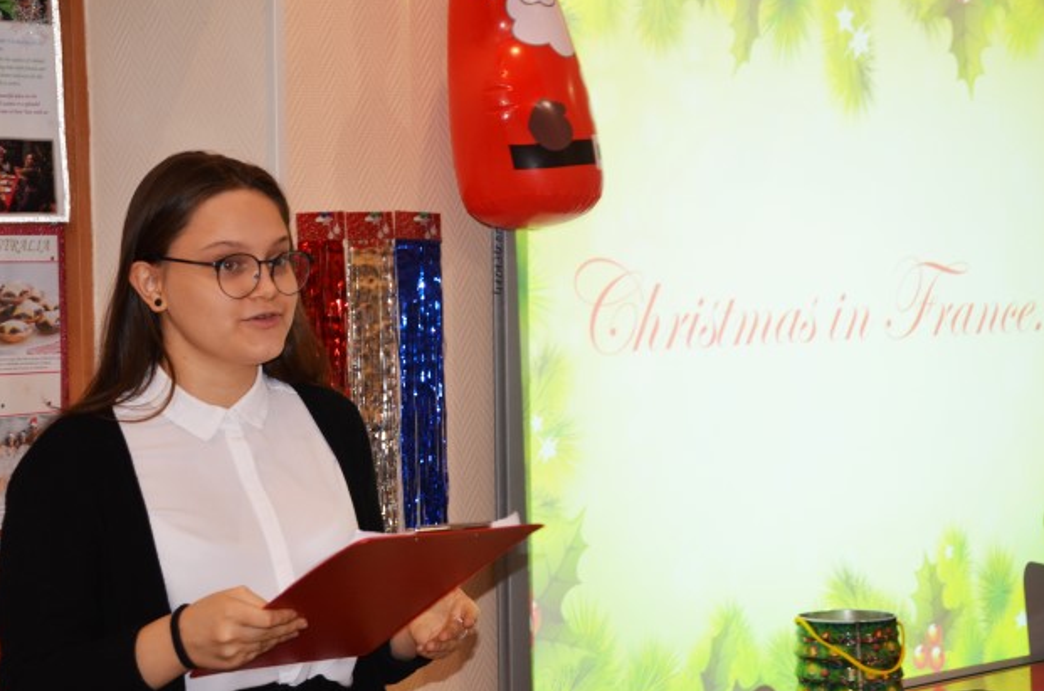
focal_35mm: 91
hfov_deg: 22.4
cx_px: 458
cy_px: 330
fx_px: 2633
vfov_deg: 15.0
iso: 640
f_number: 5
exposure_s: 1/60
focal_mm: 52
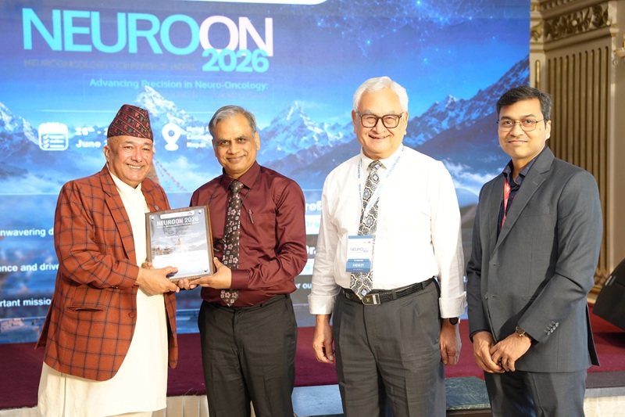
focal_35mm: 58
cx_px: 312
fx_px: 1007
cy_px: 208
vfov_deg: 23.4
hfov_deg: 34.5
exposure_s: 1/160
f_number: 3.2
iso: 1250
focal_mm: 58
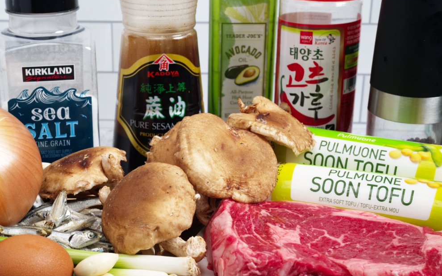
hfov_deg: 32.4
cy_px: 157
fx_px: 759
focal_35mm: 63
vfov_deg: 20.6
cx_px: 175
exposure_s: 1/80
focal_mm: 51
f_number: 11
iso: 200
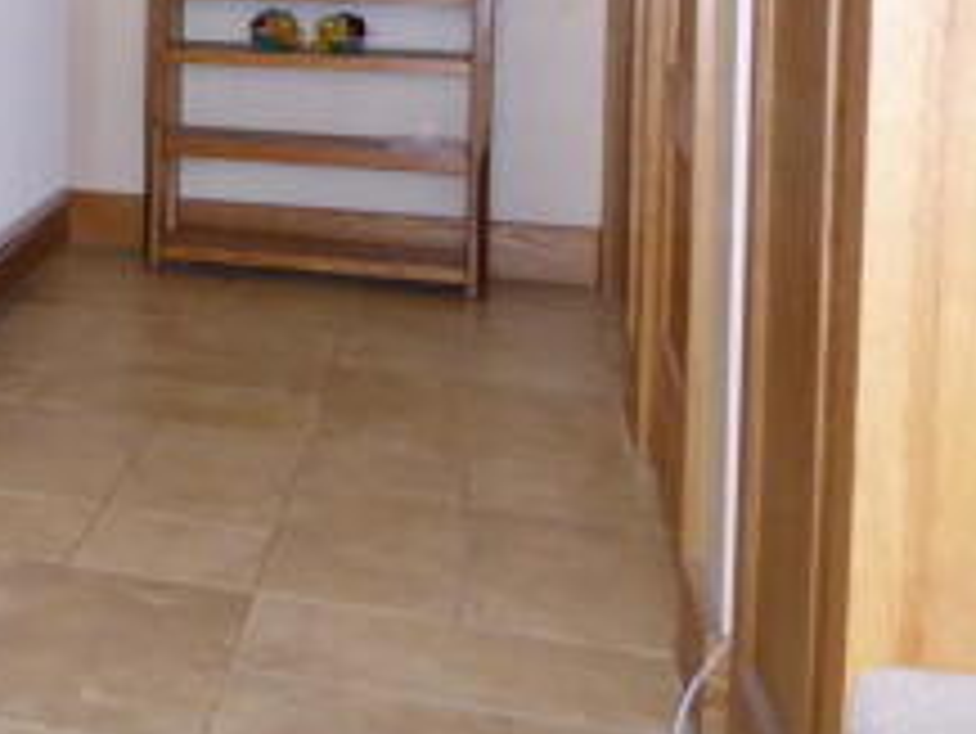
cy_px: -70
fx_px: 1890
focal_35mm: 67
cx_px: -299
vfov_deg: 20.9
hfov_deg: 25.0
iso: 500
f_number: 3.3
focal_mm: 4.3
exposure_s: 1/60
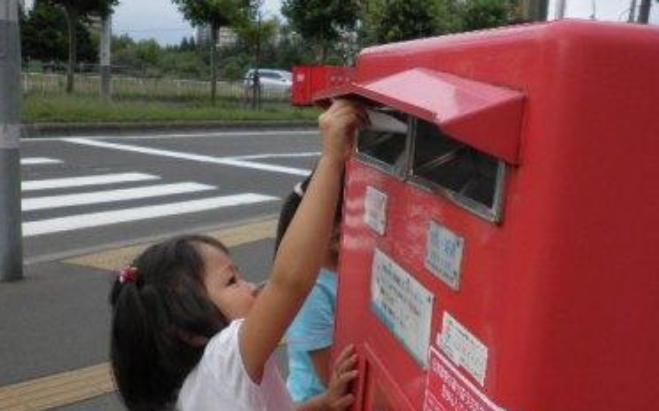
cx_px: 319
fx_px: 826
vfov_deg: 27.8
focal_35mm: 46
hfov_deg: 43.5
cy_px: 268
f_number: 3.5
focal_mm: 6.3
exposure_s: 1/160
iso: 64
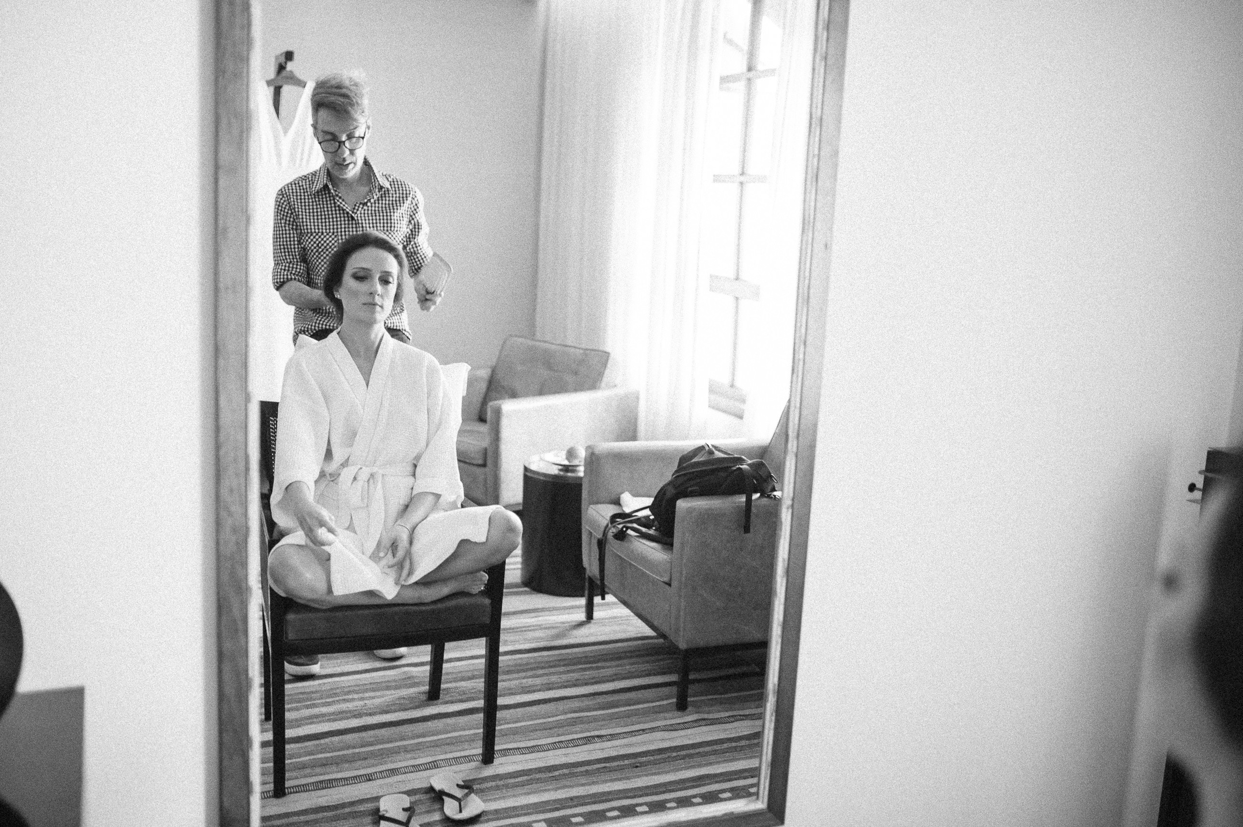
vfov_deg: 36.5
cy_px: 414
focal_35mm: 36
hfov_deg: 52.8
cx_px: 622
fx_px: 1253
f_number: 1.8
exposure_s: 1/200
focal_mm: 35
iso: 1000
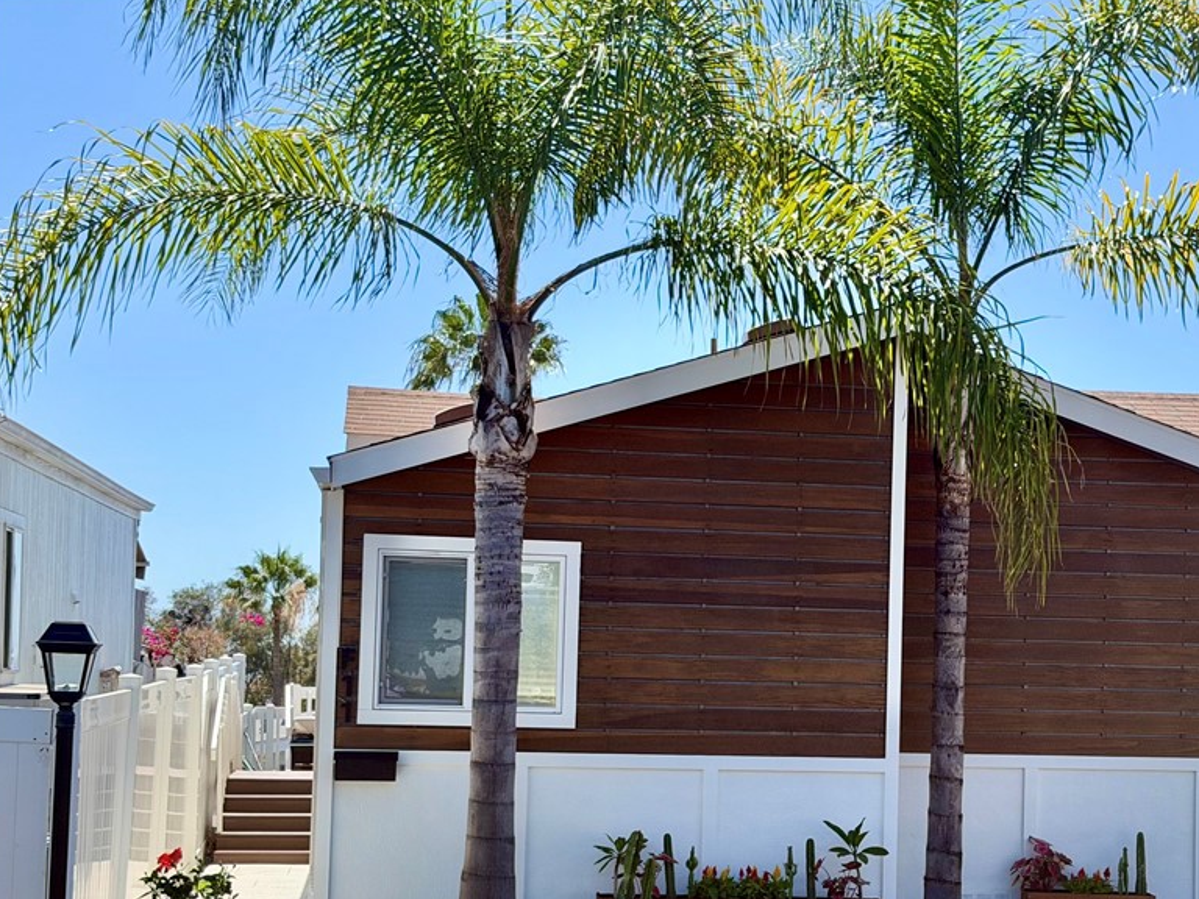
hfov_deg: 30.1
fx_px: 2217
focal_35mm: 64
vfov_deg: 22.8
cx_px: 781
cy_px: 588
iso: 64
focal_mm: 6.76
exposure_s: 1/3704
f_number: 1.78
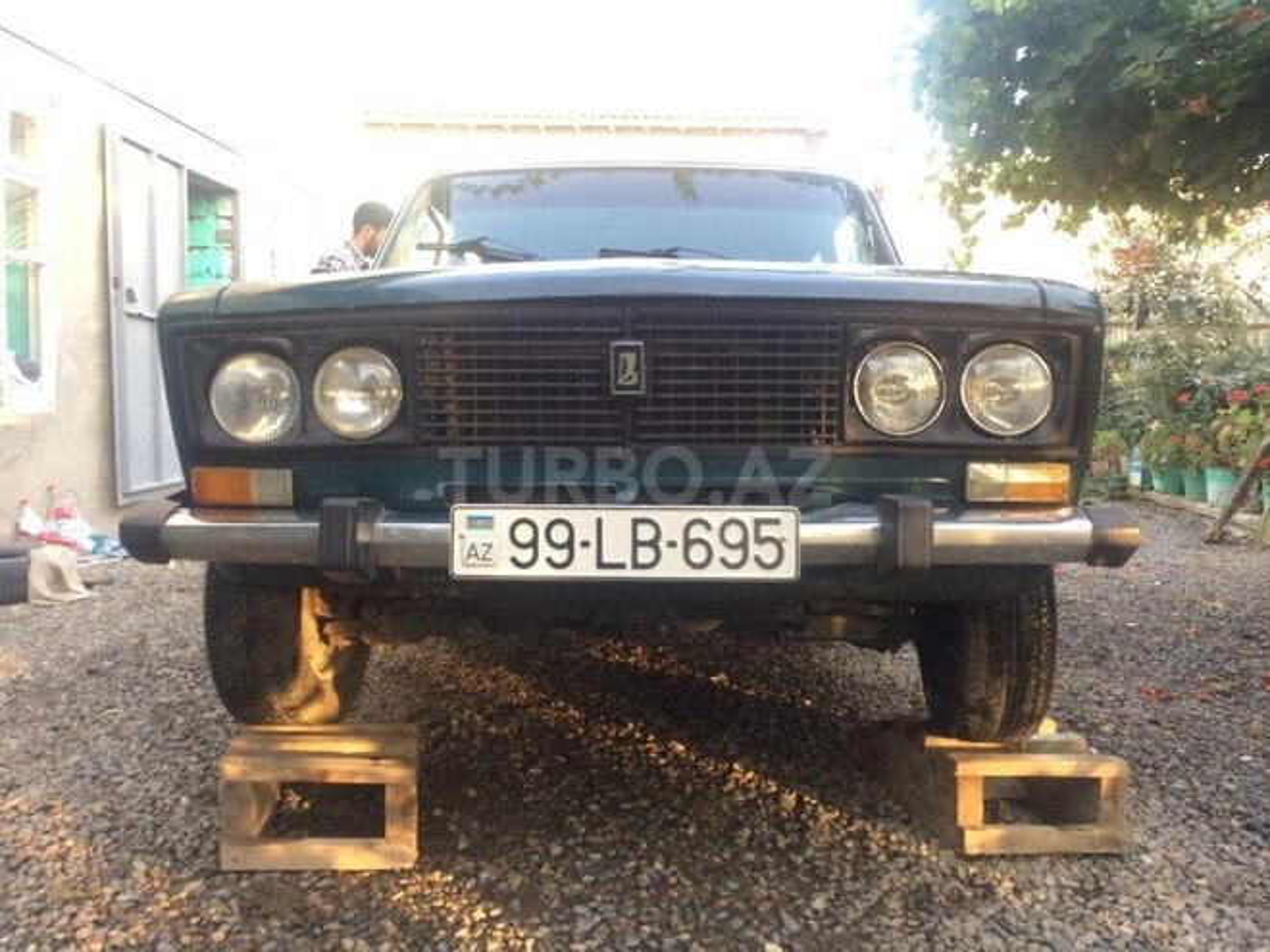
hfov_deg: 61.7
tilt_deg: -5.3
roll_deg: -2.3
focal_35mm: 29
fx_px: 1064
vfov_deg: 48.2
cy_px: 476
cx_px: 635
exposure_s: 1/33
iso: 40
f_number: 2.2
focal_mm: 4.15
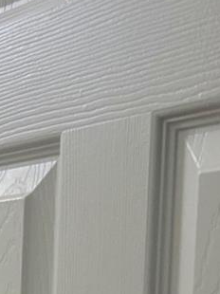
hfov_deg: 10.6
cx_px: -215
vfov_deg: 14.4
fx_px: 1095
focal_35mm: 129
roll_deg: -0.6
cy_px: 428
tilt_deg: -7.7
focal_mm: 5.7
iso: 80
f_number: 1.5
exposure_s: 1/120
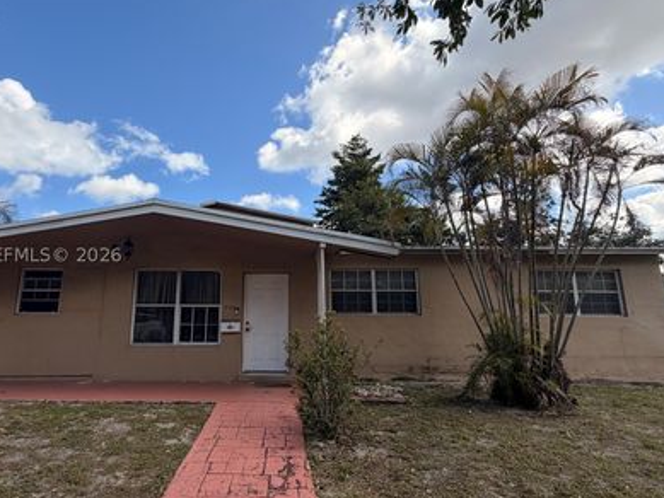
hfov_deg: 87.2
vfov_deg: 71.6
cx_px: 285
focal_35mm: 18
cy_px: 255
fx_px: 345
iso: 32
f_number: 2.2
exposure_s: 1/770
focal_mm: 2.22
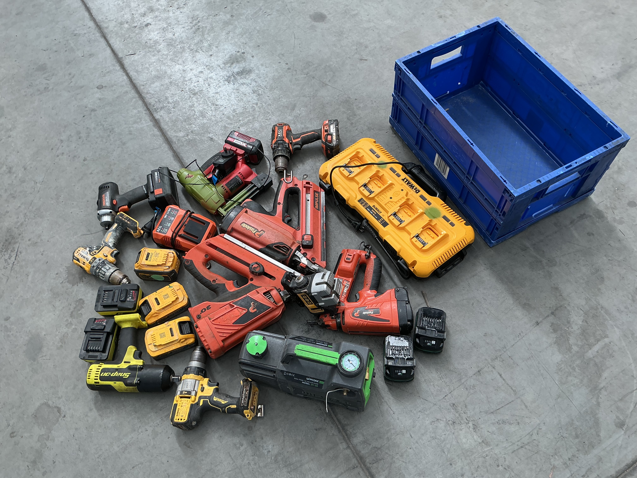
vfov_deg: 48.2
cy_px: 239
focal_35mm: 29
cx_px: 318
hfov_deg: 61.7
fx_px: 534
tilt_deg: -60.0
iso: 25
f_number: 1.8
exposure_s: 1/120
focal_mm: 3
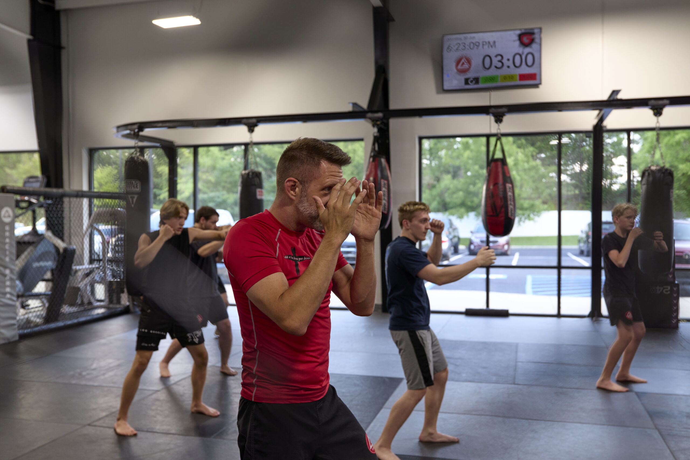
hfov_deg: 55.8
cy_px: 230
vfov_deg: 38.9
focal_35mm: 34
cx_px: 345
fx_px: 651
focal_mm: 34
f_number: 3.5
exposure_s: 1/200
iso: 800
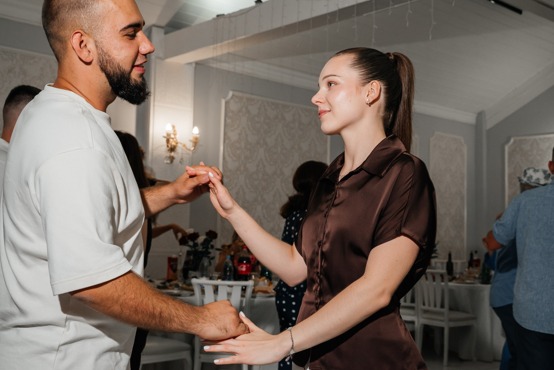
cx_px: 277
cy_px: 185
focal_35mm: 43
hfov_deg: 45.4
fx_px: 662
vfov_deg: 31.2
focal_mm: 43
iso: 1250
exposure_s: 1/100
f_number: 7.1
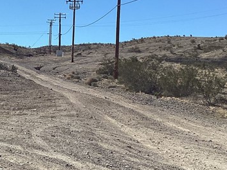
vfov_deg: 16.4
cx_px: 50
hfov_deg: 21.5
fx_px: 590
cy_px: 51
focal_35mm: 90
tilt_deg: +1.8
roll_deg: -3.7
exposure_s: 1/2717
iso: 25
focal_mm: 3.3
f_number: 2.4
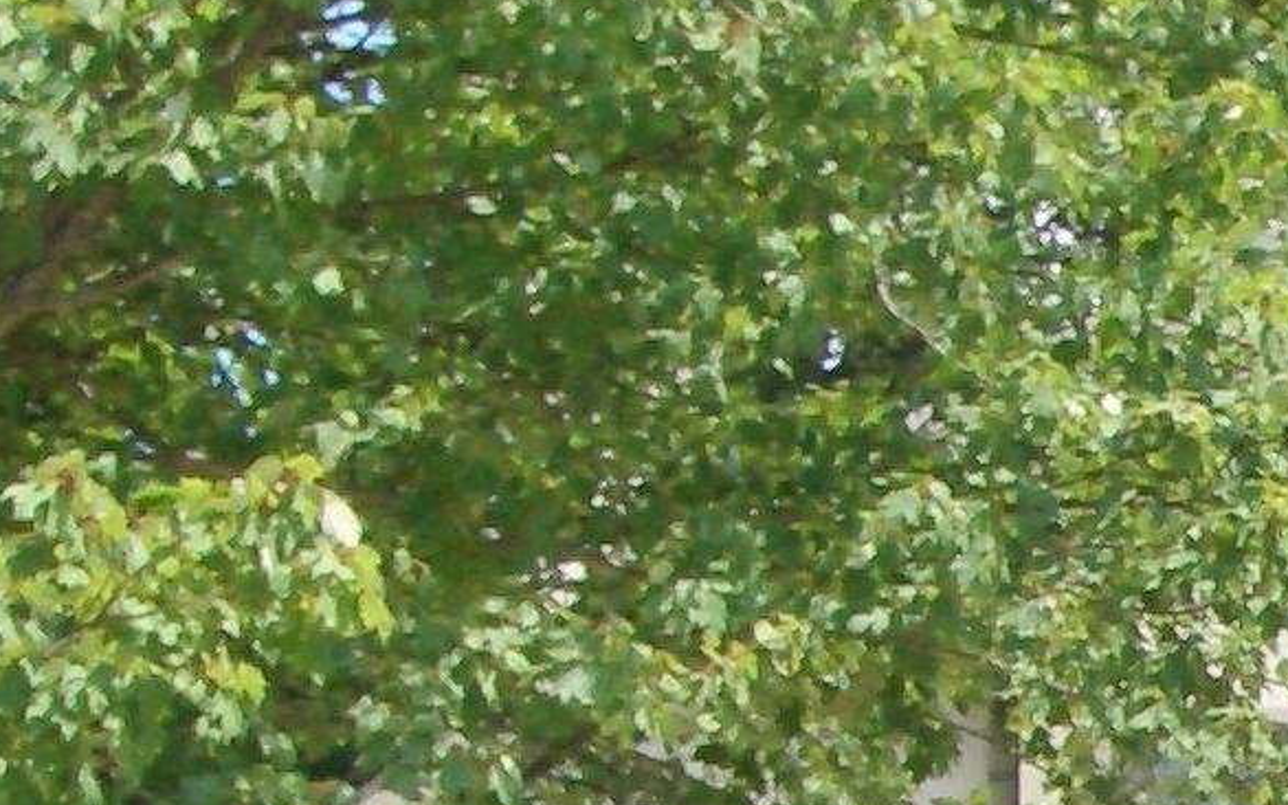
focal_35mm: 227
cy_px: 1254
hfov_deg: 9.0
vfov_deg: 5.7
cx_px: 1987
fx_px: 7967
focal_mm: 8.2
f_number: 5
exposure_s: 1/200
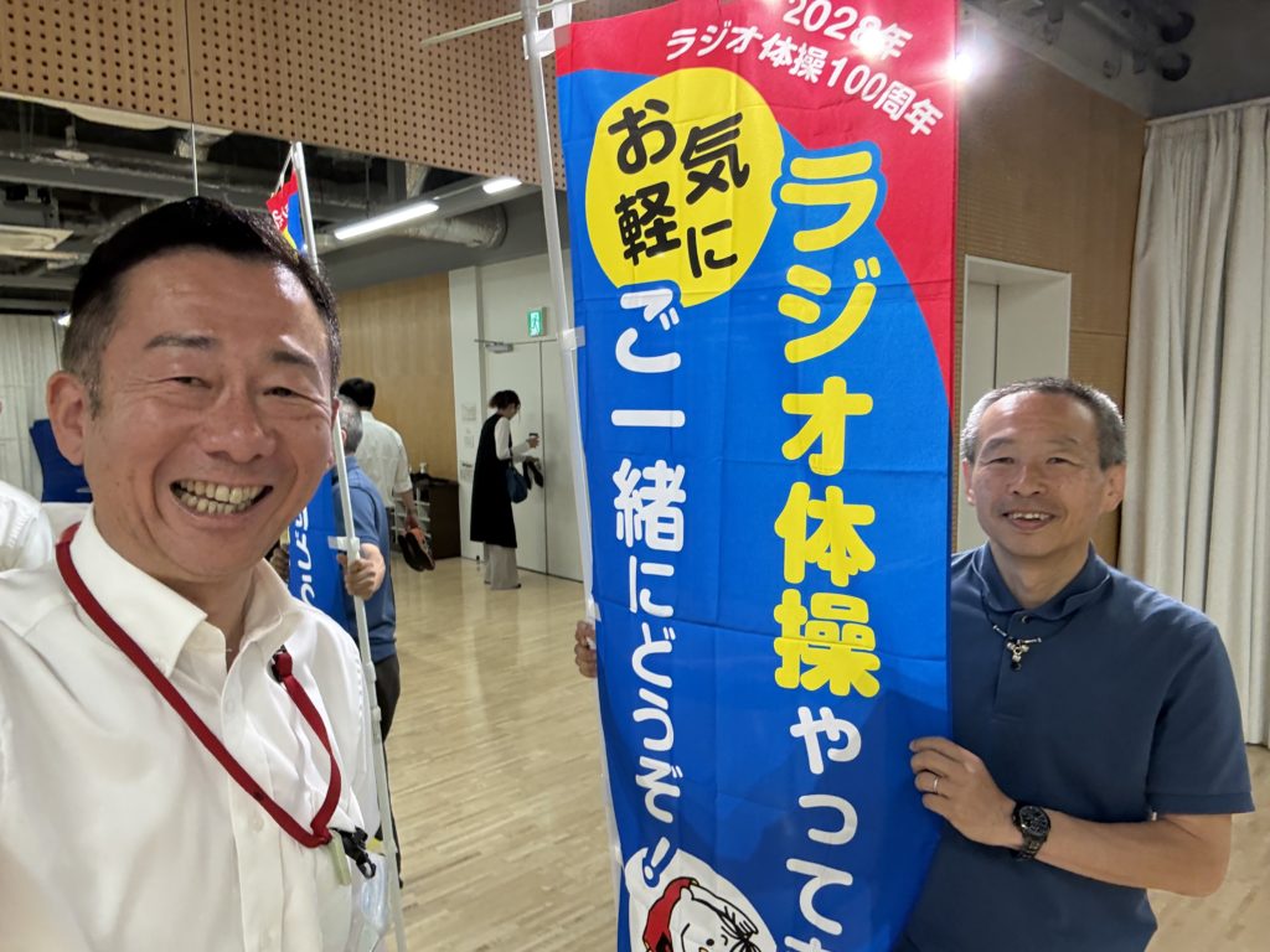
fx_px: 844
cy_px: 476
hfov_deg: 73.9
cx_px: 635
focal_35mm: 23
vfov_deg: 58.9
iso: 80
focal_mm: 2.69
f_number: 1.9
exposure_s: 1/60
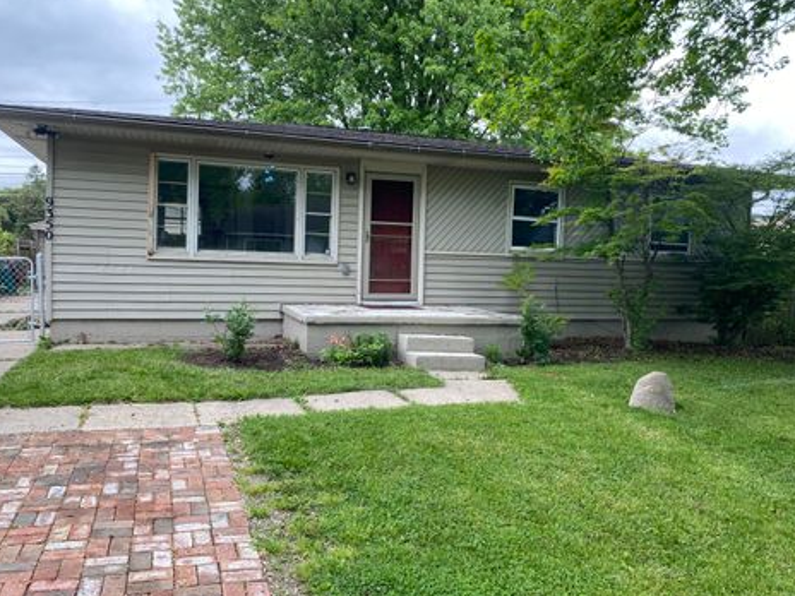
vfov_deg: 49.7
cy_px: 282
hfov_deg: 63.4
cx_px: 382
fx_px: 643
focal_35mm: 28
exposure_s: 1/363
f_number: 1.8
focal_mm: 4.25
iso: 32
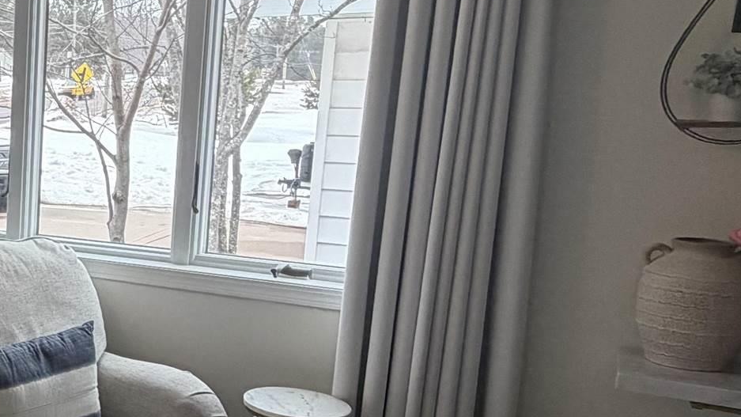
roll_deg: +0.5
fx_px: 982
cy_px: 254
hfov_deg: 31.9
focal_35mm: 50
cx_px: -215
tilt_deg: -10.7
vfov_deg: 23.9
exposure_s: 1/120
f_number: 2.2
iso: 160
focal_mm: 2.22
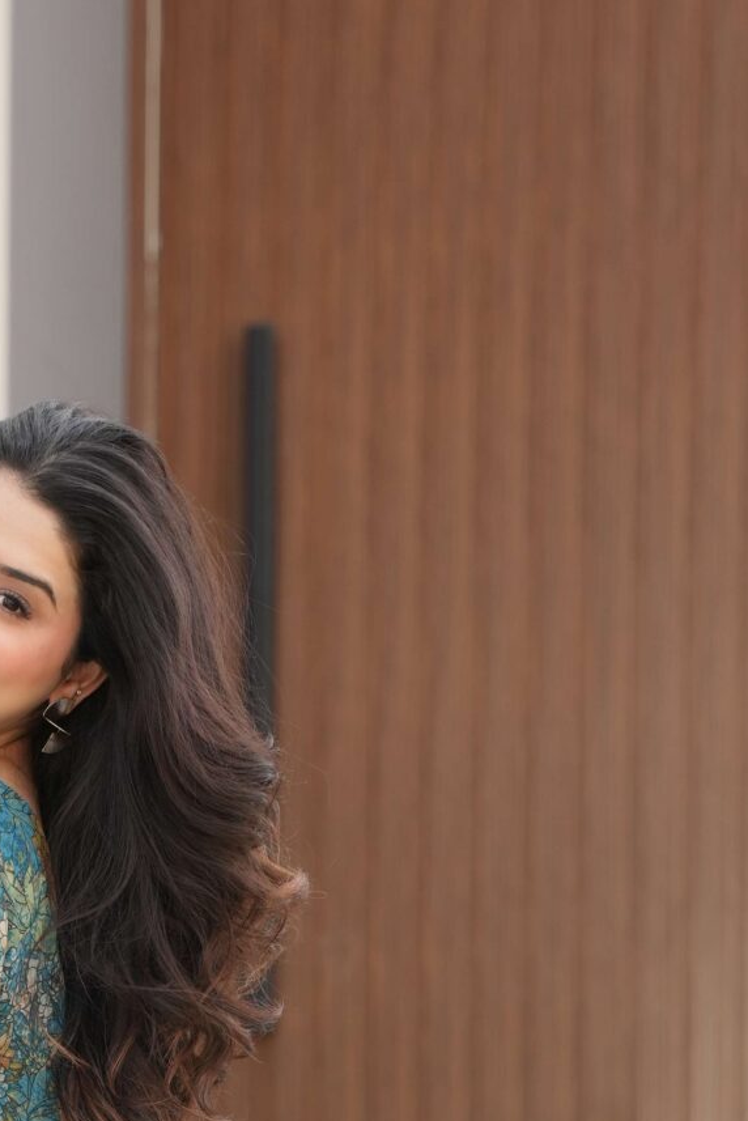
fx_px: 6508
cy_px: 1401
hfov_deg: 6.6
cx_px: -6
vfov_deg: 9.7
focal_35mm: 209
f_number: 4
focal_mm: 70
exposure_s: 1/500
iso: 320
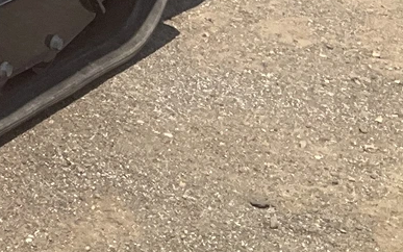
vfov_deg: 8.0
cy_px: -201
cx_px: -480
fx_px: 1747
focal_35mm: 159
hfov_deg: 11.5
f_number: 1.8
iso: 25
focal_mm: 3
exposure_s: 1/1577
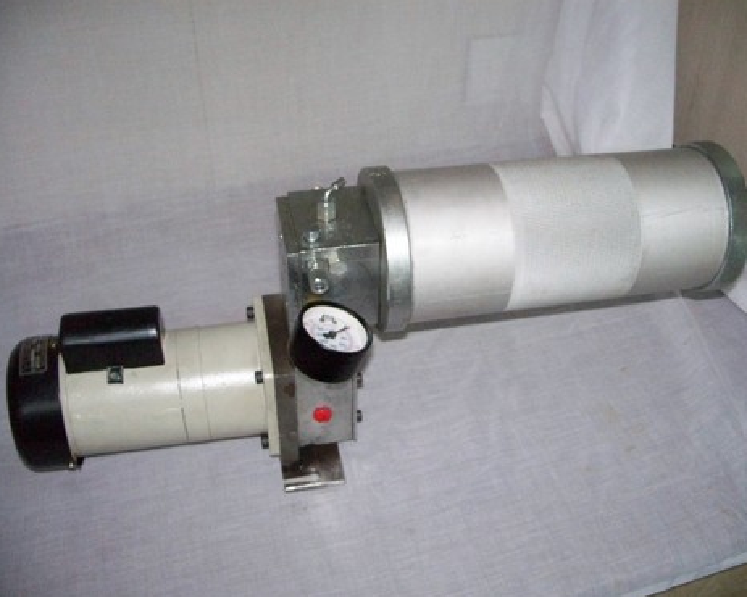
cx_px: 389
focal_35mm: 39
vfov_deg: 38.2
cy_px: 299
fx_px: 862
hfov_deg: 46.8
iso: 800
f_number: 2.8
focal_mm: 7.8
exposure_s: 1/160
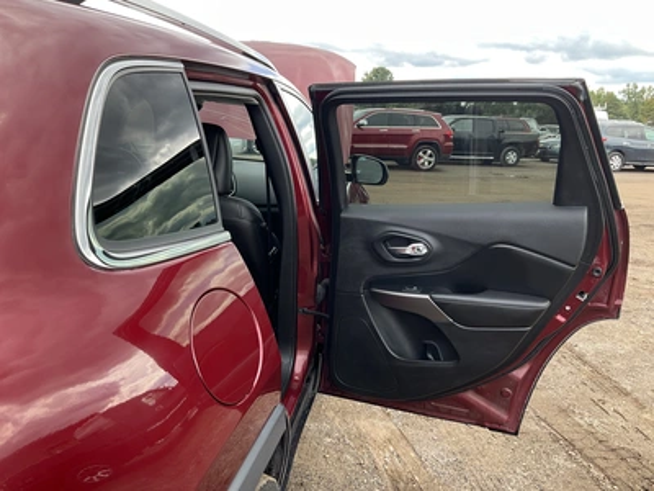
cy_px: 246
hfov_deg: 61.7
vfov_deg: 48.2
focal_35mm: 29
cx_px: 327
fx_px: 548
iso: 20
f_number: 1.8
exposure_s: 1/149
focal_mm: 3
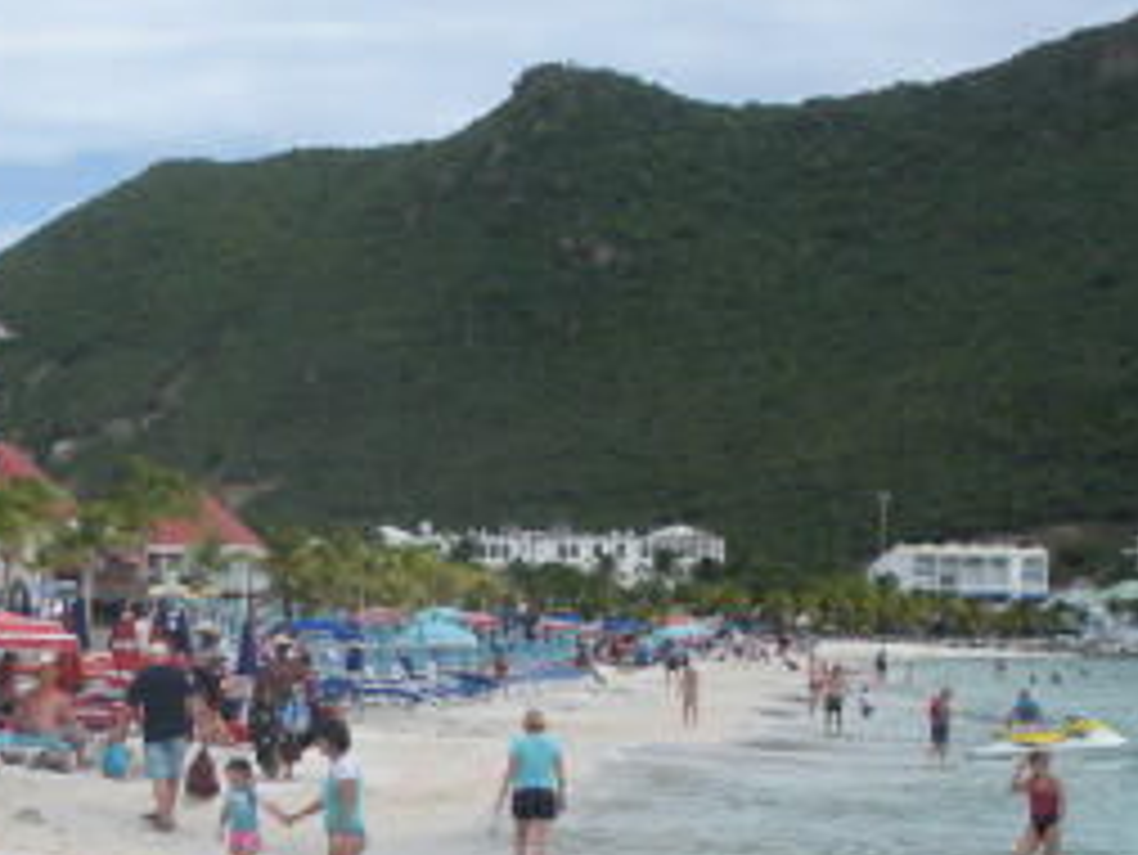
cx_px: 364
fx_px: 2993
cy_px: 598
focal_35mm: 91
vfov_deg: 16.2
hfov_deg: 21.4
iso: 64
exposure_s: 1/758
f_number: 3.5
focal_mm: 6.3
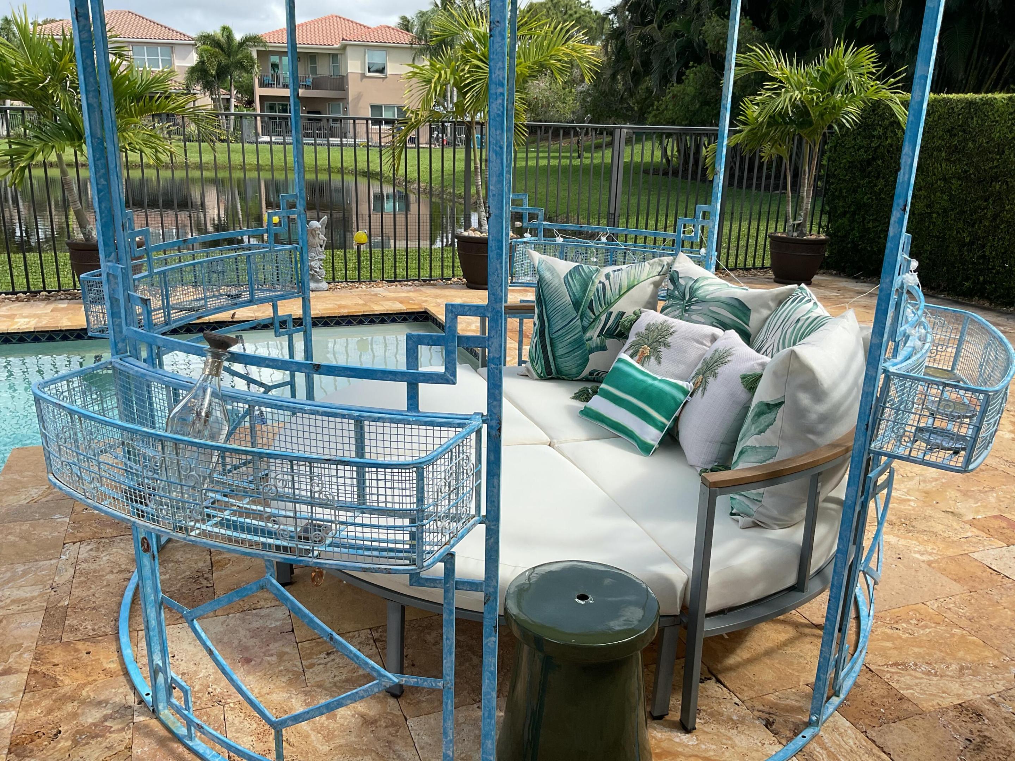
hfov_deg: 61.7
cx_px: 508
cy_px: 380
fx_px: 850
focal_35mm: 29
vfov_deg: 48.2
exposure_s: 1/1035
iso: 16
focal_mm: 3
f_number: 1.8
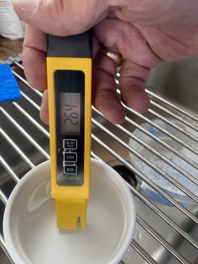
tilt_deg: -46.1
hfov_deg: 53.1
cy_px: 132
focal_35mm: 26
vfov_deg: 67.3
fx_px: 198
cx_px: 99
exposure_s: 1/121
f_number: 1.8
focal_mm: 4.25
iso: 64
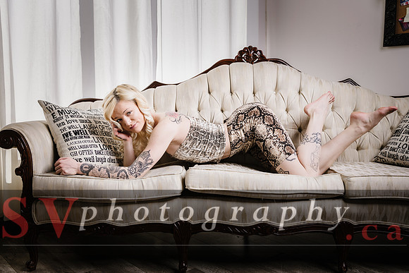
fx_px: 412
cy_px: 133
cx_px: 204
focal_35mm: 36
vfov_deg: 36.7
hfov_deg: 52.8
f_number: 5
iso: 64
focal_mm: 34
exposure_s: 1/200
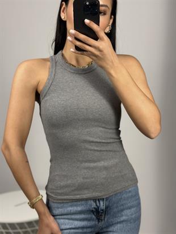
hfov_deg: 30.3
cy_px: 117
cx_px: 88
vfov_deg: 39.6
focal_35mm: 48
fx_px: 325
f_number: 1.78
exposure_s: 1/100
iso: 125
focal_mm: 6.86
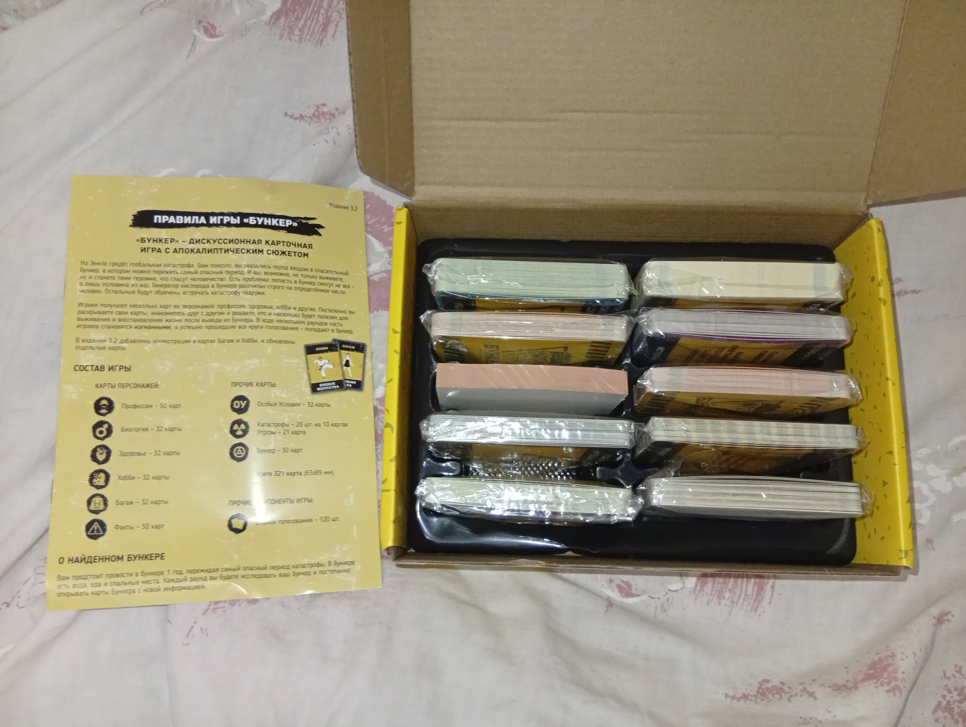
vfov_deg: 51.5
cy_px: 364
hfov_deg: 65.2
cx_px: 483
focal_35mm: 27
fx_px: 755
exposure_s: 1/33.3
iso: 470
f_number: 1.8
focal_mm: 3.84
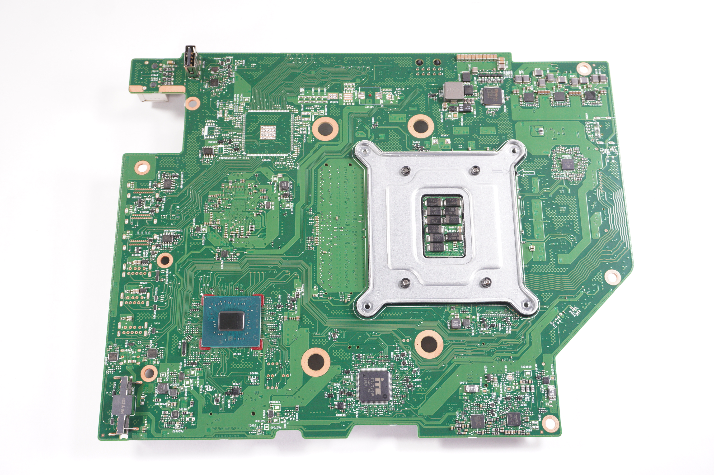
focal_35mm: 36
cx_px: 357
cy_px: 238
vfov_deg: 36.8
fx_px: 713
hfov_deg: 53.2
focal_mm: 24
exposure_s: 1/125
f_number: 5.6
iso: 640
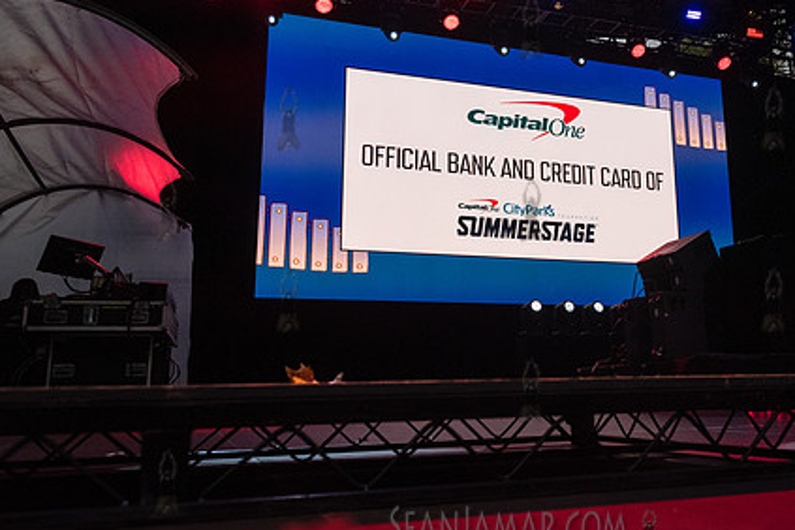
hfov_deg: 50.9
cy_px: 208
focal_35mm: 37
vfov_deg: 35.8
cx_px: 530
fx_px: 817
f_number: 3.5
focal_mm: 27
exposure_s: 1/4000
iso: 5000
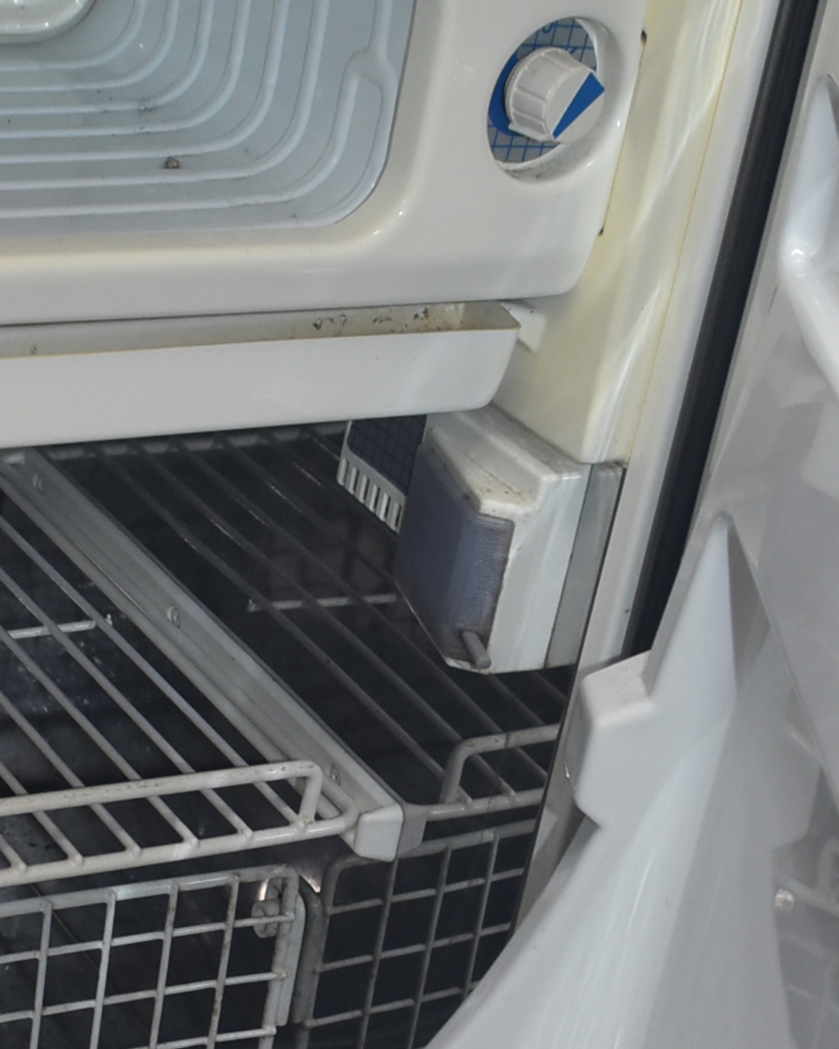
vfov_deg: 22.7
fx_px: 2608
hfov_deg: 18.0
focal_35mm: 84
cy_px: 625
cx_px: 62
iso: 800
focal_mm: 18
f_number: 5
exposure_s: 1/100
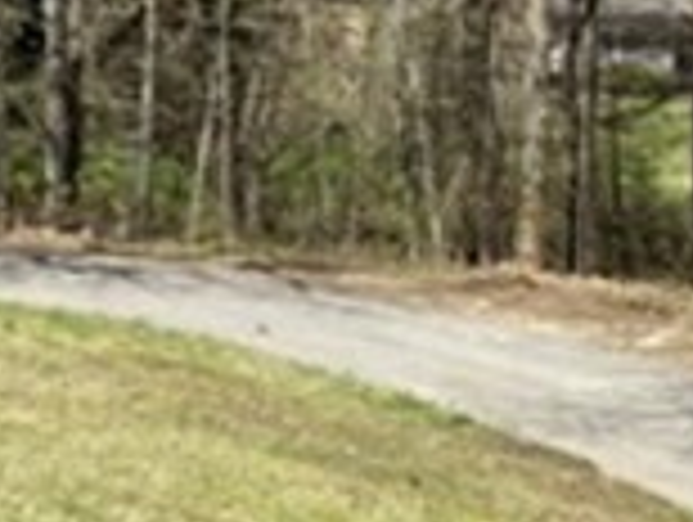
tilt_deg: -3.2
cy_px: -148
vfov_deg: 14.1
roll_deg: -1.4
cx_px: -342
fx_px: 2025
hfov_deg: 17.5
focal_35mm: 101
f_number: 1.8
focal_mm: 4.25
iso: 32
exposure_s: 1/1838
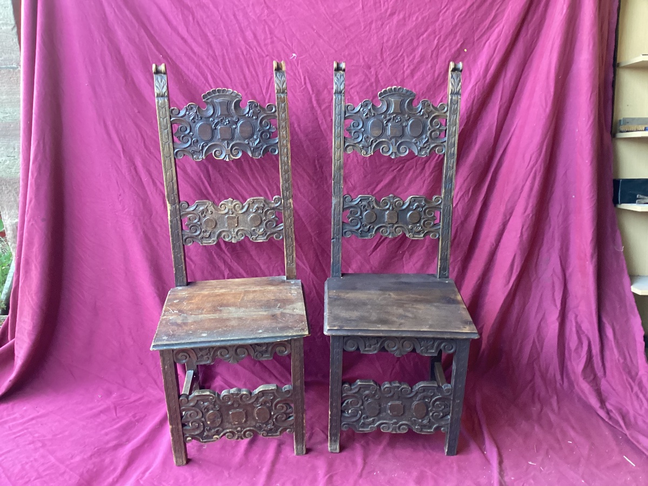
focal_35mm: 31
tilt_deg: -20.9
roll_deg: -3.0
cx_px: 324
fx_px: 580
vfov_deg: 45.4
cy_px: 243
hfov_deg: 58.4
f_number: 2.4
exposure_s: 1/50
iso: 320
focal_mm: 3.3
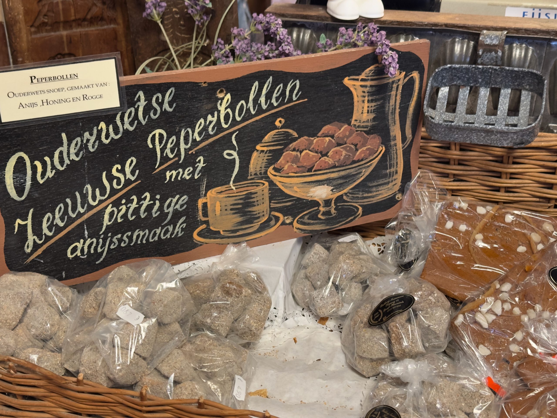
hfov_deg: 39.7
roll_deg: -0.5
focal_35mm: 48
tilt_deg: -27.7
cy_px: 209
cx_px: 278
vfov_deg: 30.3
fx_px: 772
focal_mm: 6.86
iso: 200
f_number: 1.78
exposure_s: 1/50
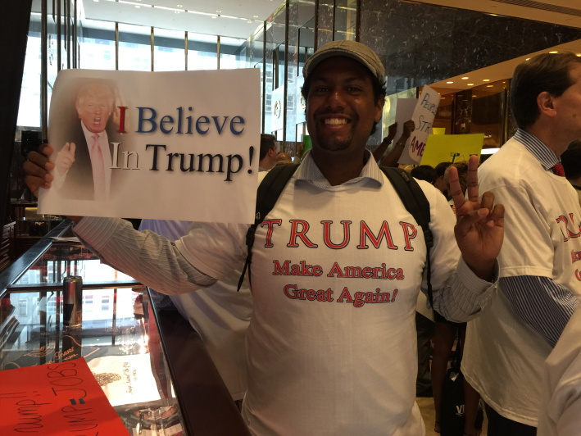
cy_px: 218
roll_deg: -1.4
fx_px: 487
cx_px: 290
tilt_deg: -2.7
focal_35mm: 29
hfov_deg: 61.7
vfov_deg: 48.2
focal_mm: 4.15
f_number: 2.2
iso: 80
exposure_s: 1/15
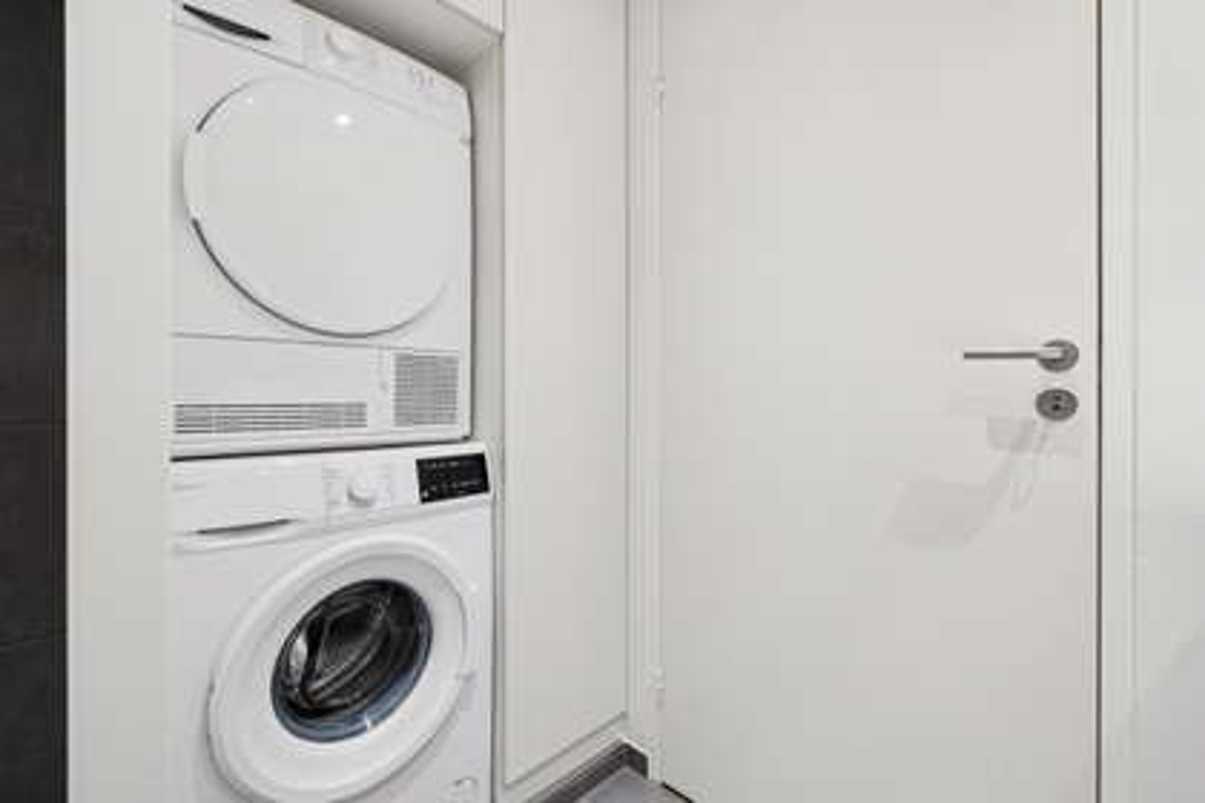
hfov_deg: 100.4
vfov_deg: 77.3
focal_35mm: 15
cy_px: 402
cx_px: 602
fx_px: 502
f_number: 7.1
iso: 800
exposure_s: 1/15
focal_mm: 10
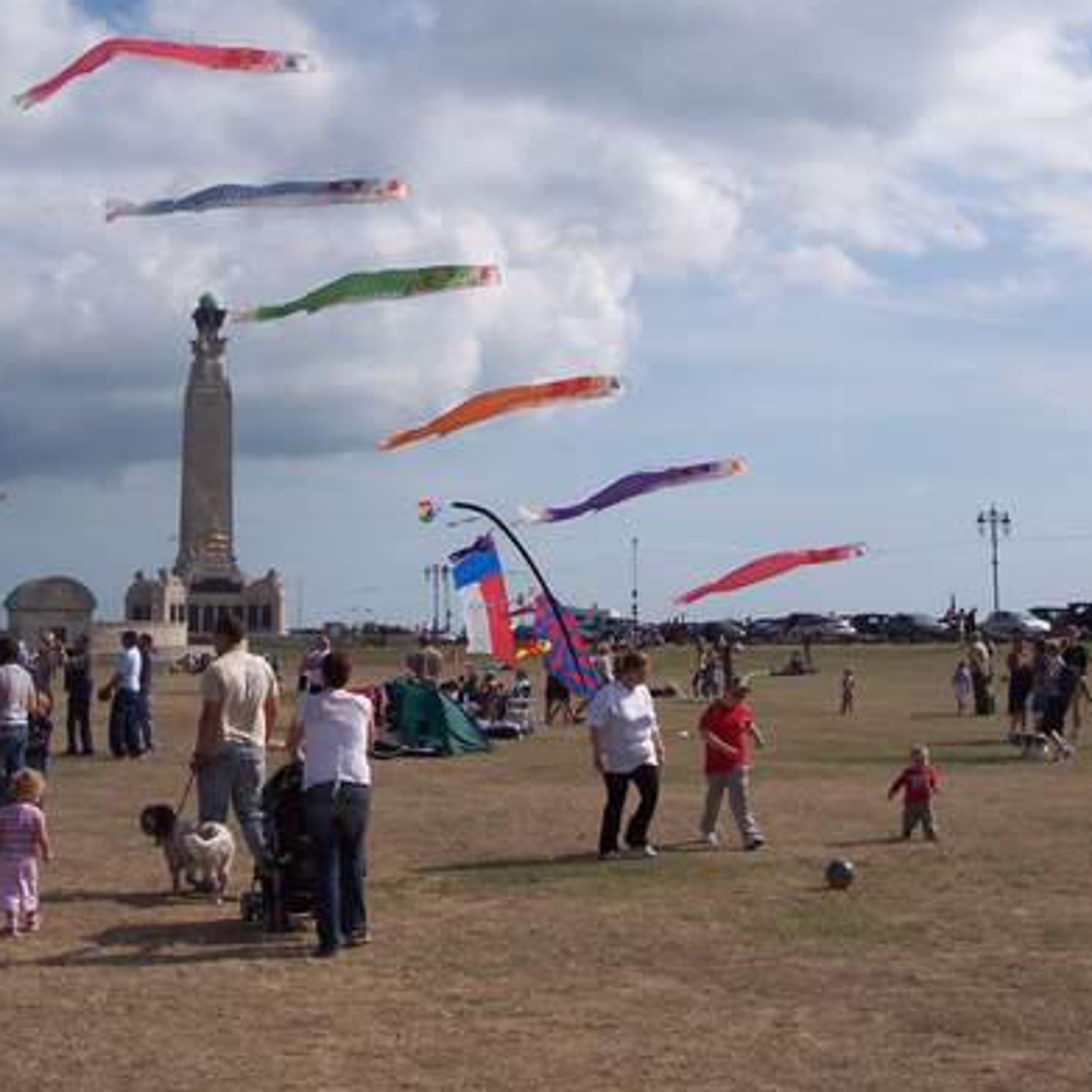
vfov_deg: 30.8
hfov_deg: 31.0
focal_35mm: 55
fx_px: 1963
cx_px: 464
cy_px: 341
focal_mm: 8
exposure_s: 1/1000
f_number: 4.8
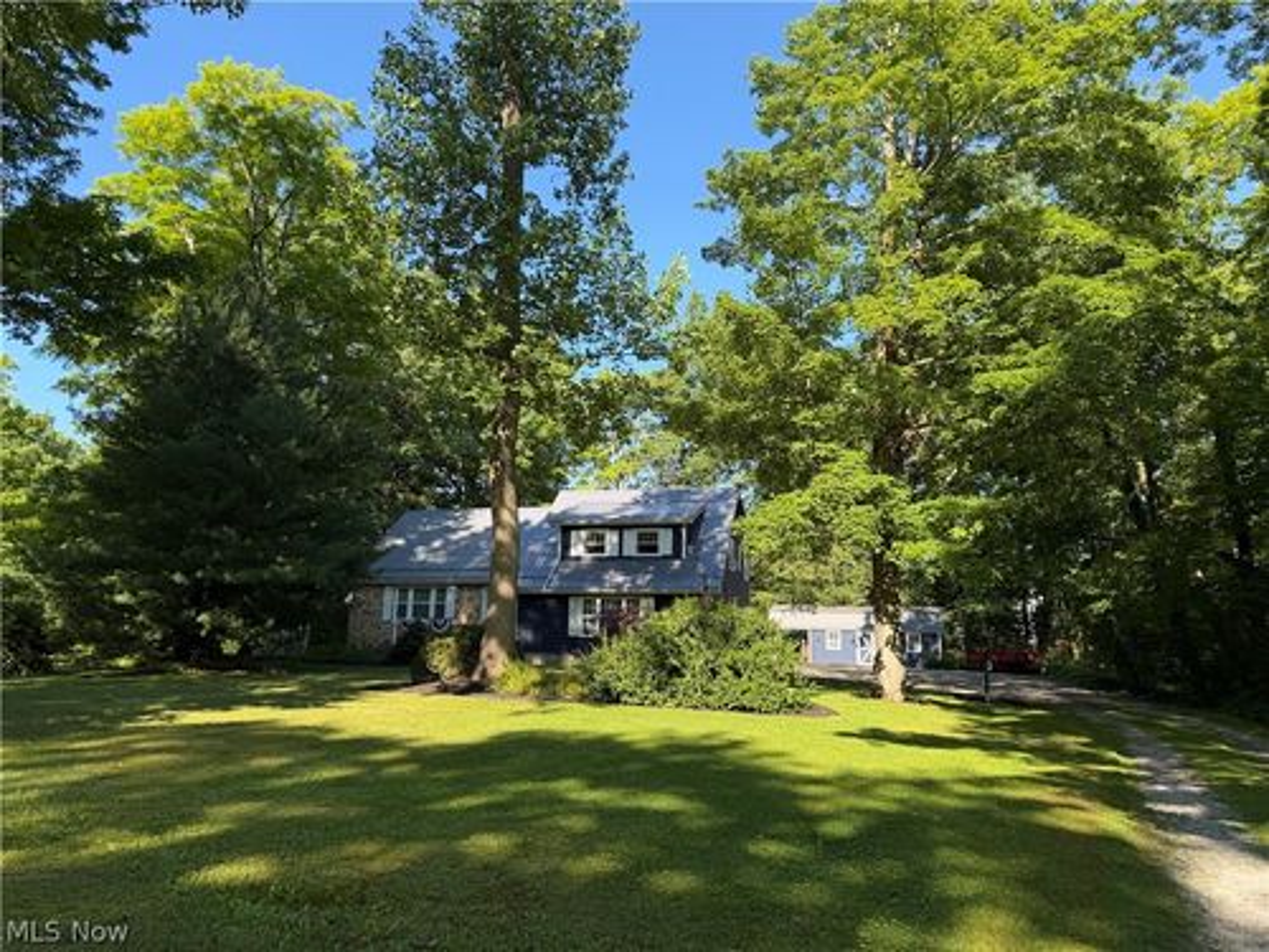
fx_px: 880
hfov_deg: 71.6
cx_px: 634
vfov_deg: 56.8
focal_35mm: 24
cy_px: 476
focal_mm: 6.76
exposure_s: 1/931
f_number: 1.78
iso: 80
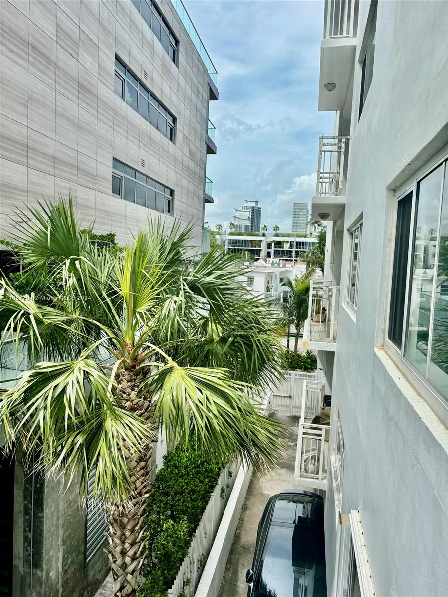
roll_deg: -2.8
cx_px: 224
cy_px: 298
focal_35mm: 26
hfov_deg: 53.1
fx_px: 449
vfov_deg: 67.3
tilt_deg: -4.7
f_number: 1.6
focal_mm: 5.96
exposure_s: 1/3650
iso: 50
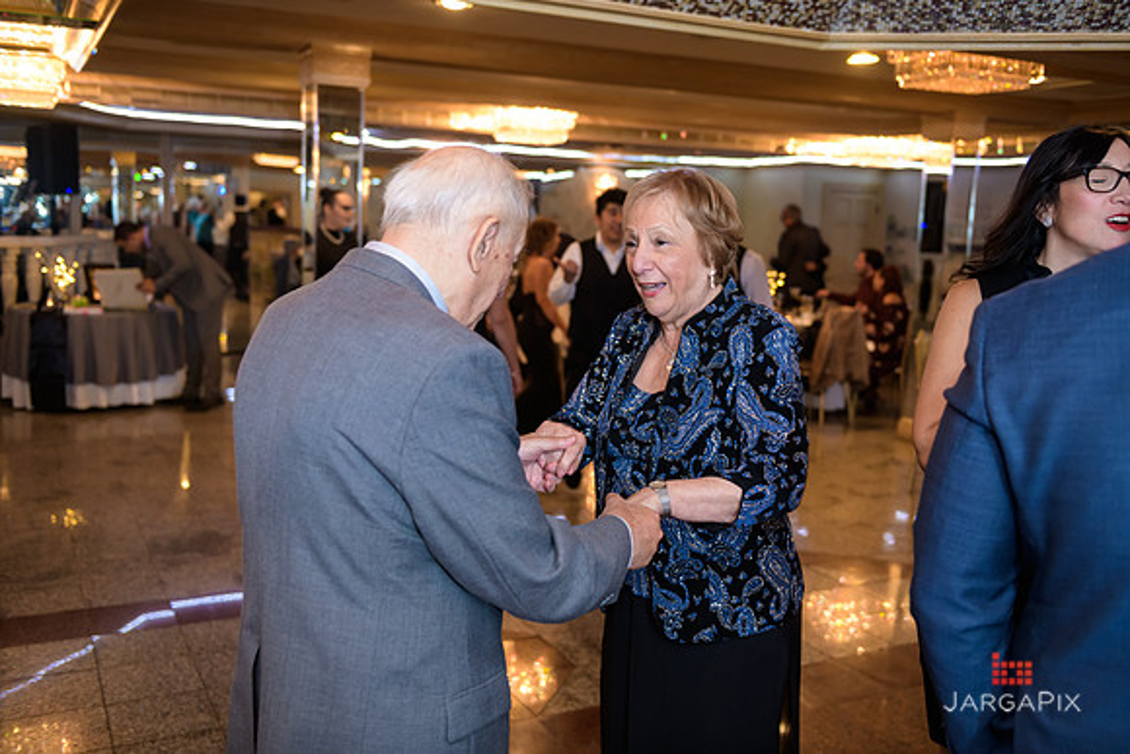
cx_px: 565
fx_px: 1099
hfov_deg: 54.4
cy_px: 377
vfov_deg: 37.9
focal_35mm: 35
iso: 1000
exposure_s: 1/100
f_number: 3.2
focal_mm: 35
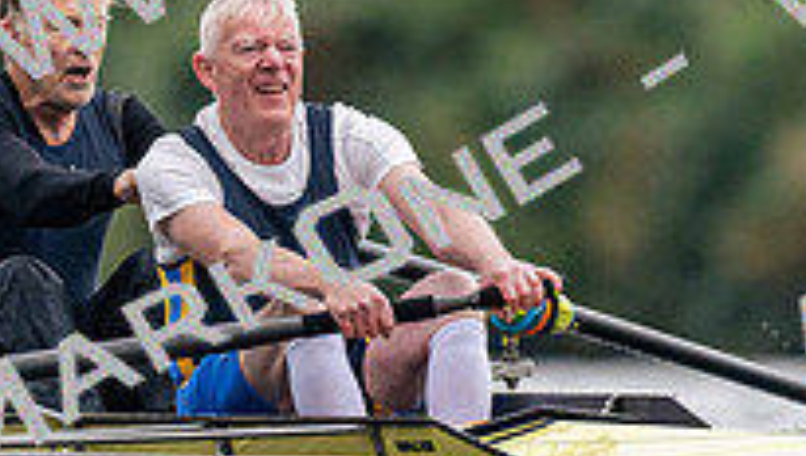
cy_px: 92
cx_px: 464
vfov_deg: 0.7
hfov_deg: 1.2
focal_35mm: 1775
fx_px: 37990
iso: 2800
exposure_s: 1/2500
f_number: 4
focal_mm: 600
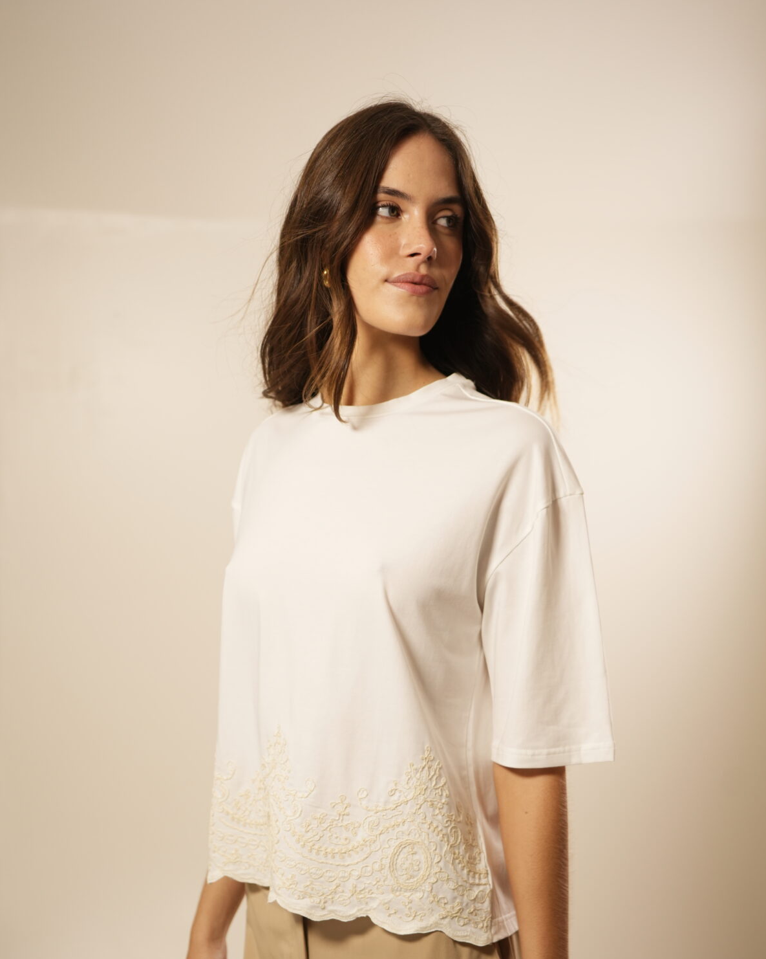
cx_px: 387
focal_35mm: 57
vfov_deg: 32.9
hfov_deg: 26.7
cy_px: 582
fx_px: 1616
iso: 640
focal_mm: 50
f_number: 3.2
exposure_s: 1/125
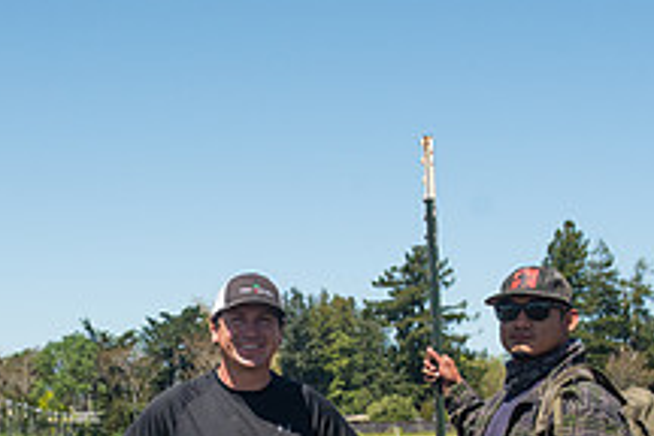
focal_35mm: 86
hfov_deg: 23.3
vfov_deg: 15.5
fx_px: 1562
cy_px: 468
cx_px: 127
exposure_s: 1/4000
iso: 500
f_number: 4.5
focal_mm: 32
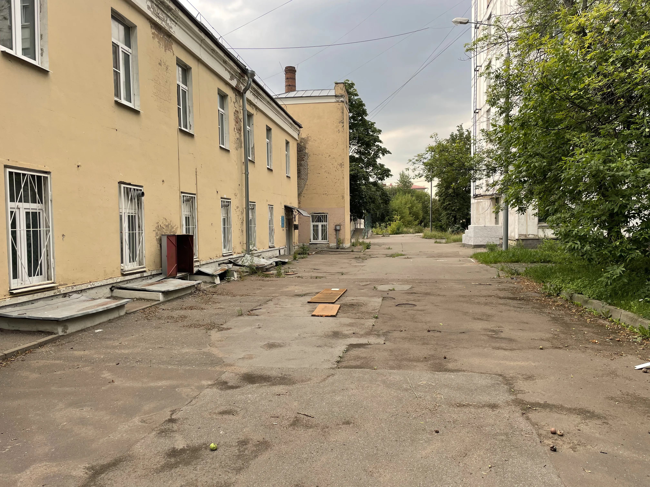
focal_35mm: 26
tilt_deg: -2.5
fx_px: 488
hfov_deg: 67.3
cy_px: 244
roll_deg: +1.5
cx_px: 325
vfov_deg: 53.1
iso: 32
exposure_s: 1/322
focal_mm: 4.2
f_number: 1.6
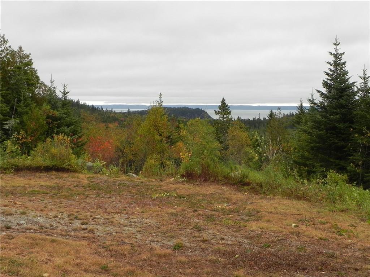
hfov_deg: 29.4
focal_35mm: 66
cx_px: 185
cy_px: 138
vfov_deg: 22.3
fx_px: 705
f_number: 5
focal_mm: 11.8
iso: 160
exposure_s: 1/220
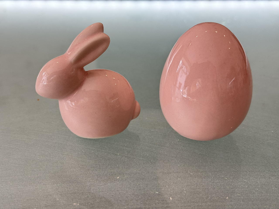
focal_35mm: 48
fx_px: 387
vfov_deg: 30.3
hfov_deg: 39.7
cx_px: 140
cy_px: 104
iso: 64
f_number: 1.78
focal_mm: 6.86
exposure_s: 1/264
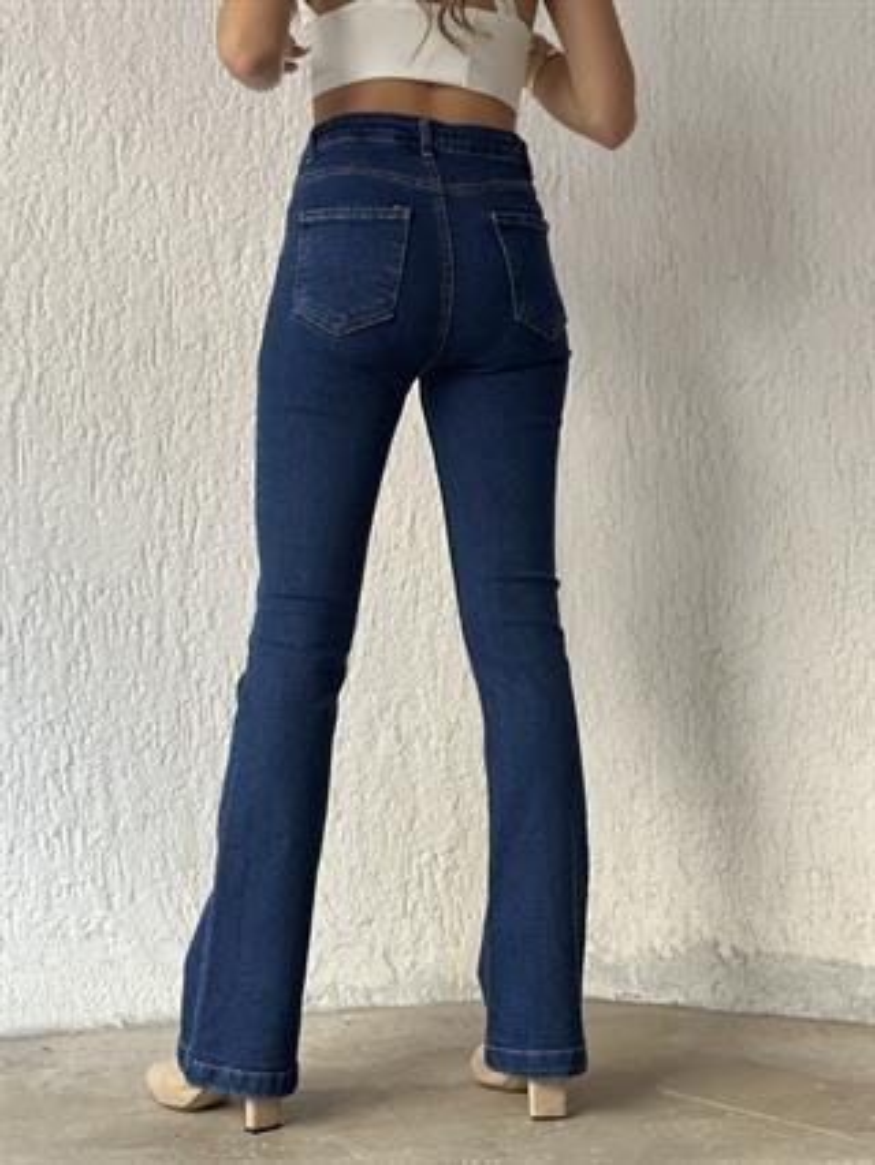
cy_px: 582
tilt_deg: +1.8
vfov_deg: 39.6
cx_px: 438
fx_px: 1616
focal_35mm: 48
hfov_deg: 30.3
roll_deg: +0.0
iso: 400
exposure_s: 1/60
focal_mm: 6.86
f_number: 1.78
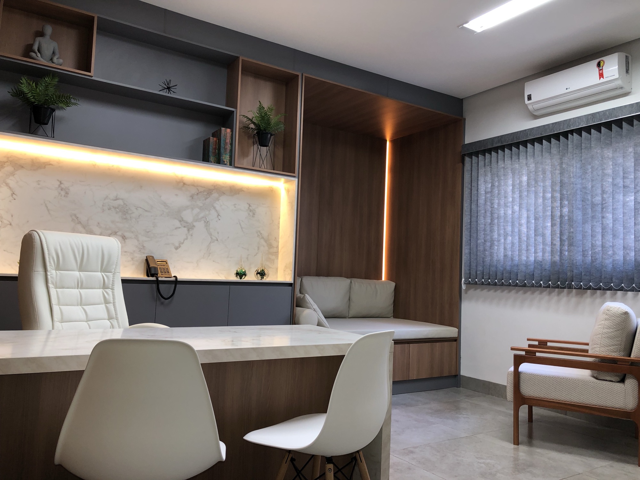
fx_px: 518
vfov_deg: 49.7
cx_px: 320
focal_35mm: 28
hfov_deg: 63.4
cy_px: 240
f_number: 1.8
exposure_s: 1/24
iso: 32
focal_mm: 3.99
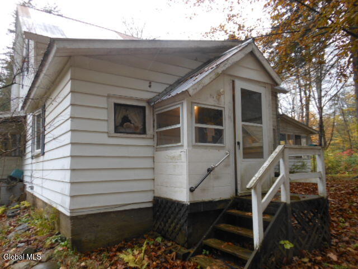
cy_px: 134
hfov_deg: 69.4
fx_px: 259
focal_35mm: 25
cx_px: 179
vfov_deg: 54.9
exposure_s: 1/60
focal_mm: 4.5
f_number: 3.2
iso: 80
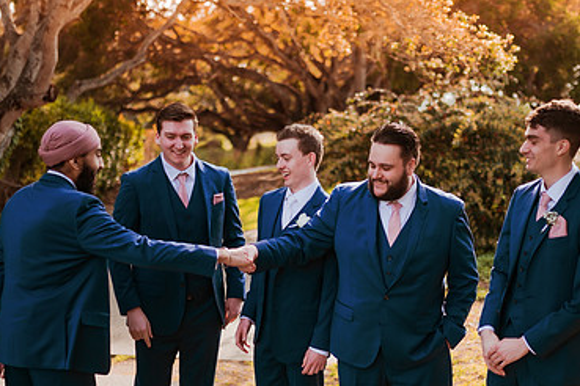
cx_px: 307
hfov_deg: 36.2
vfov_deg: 24.4
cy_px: 276
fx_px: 886
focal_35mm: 55
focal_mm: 35
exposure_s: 1/5000
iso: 320
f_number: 1.4
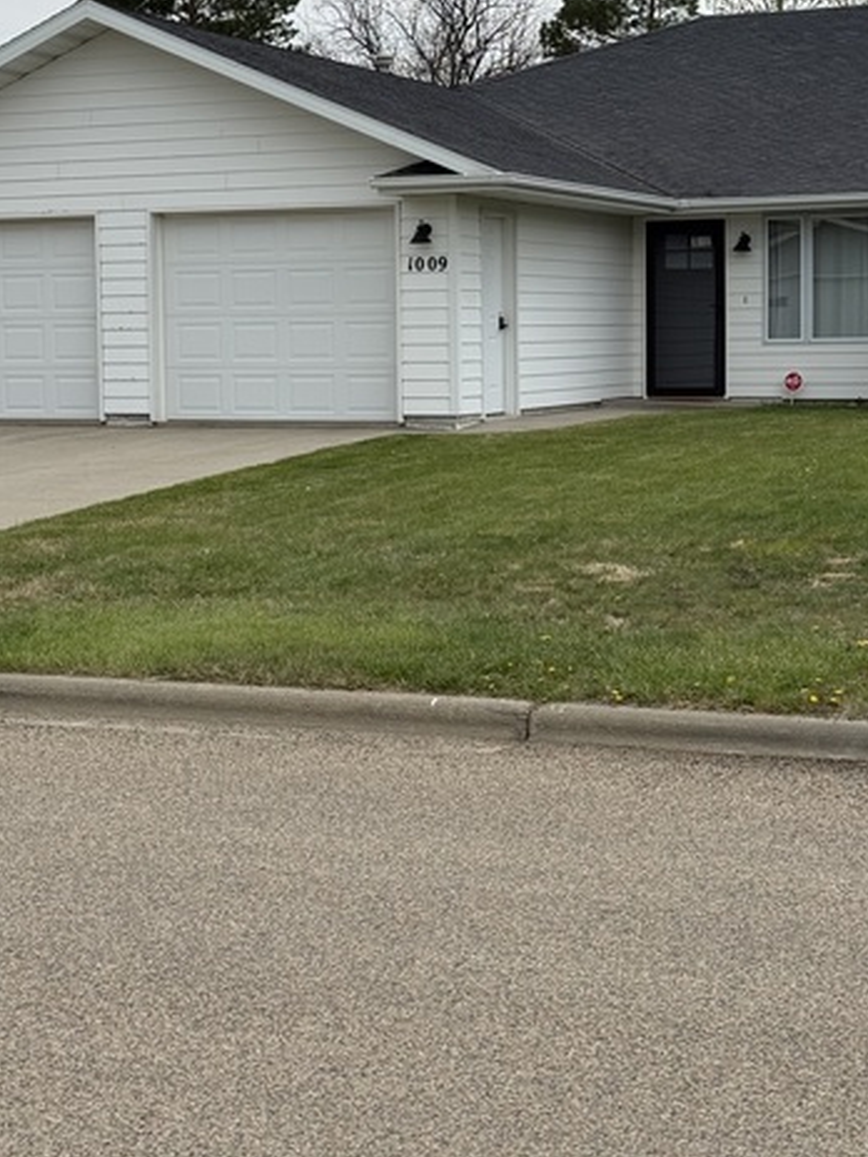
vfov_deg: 28.1
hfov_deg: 21.3
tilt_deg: -1.4
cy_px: 433
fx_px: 2307
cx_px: 379
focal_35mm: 69
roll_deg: +0.2
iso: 64
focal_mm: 6.76
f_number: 1.78
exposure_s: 1/2976
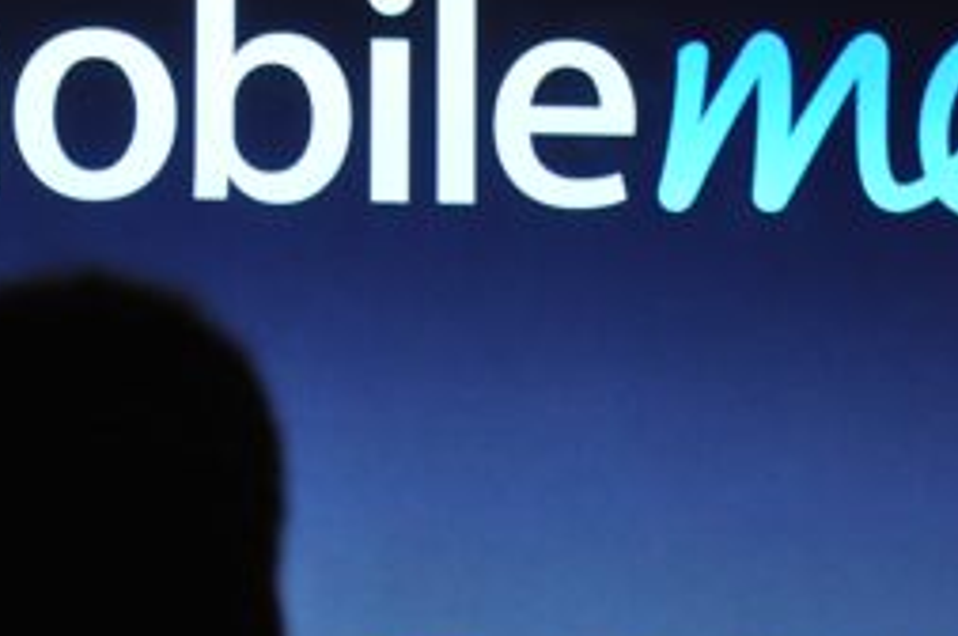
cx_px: 591
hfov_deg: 7.9
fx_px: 6937
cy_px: 66
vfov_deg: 5.2
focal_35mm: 261
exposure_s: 1/30
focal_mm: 58
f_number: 5
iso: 1600
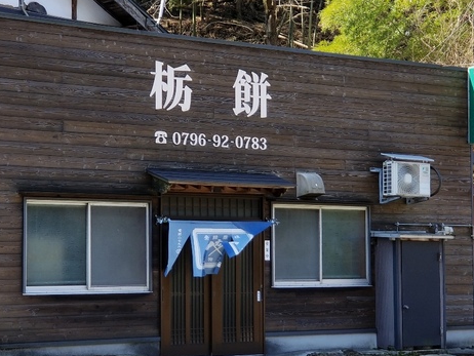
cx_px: 219
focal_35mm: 63
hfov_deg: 30.7
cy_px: 206
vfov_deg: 23.3
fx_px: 863
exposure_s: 1/185
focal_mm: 6
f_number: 2.4
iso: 25
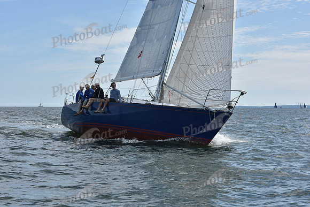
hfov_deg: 24.8
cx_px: 155
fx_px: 706
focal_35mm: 82
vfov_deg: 16.7
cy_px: 104
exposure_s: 1/1000
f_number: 9
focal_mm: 82
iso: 320
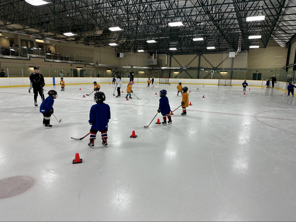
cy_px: 111
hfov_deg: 71.6
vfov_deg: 56.8
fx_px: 205
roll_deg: +0.5
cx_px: 148
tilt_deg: -10.0
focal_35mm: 24
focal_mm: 6.86
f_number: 1.78
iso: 80
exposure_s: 1/120
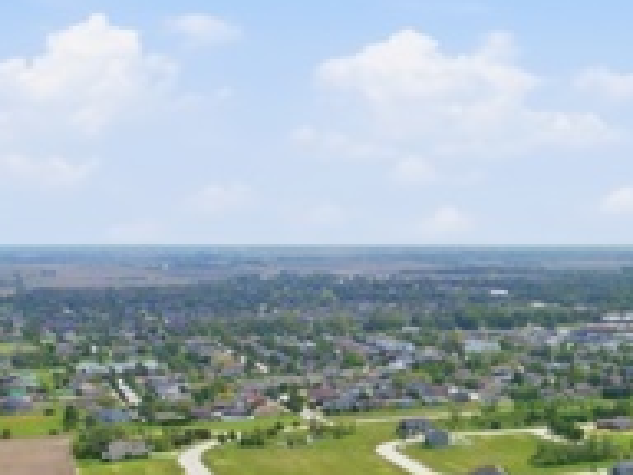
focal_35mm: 75
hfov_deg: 22.9
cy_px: 590
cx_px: 844
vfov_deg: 18.5
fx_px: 1371
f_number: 1.7
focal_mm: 6.7
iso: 150
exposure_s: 1/6000
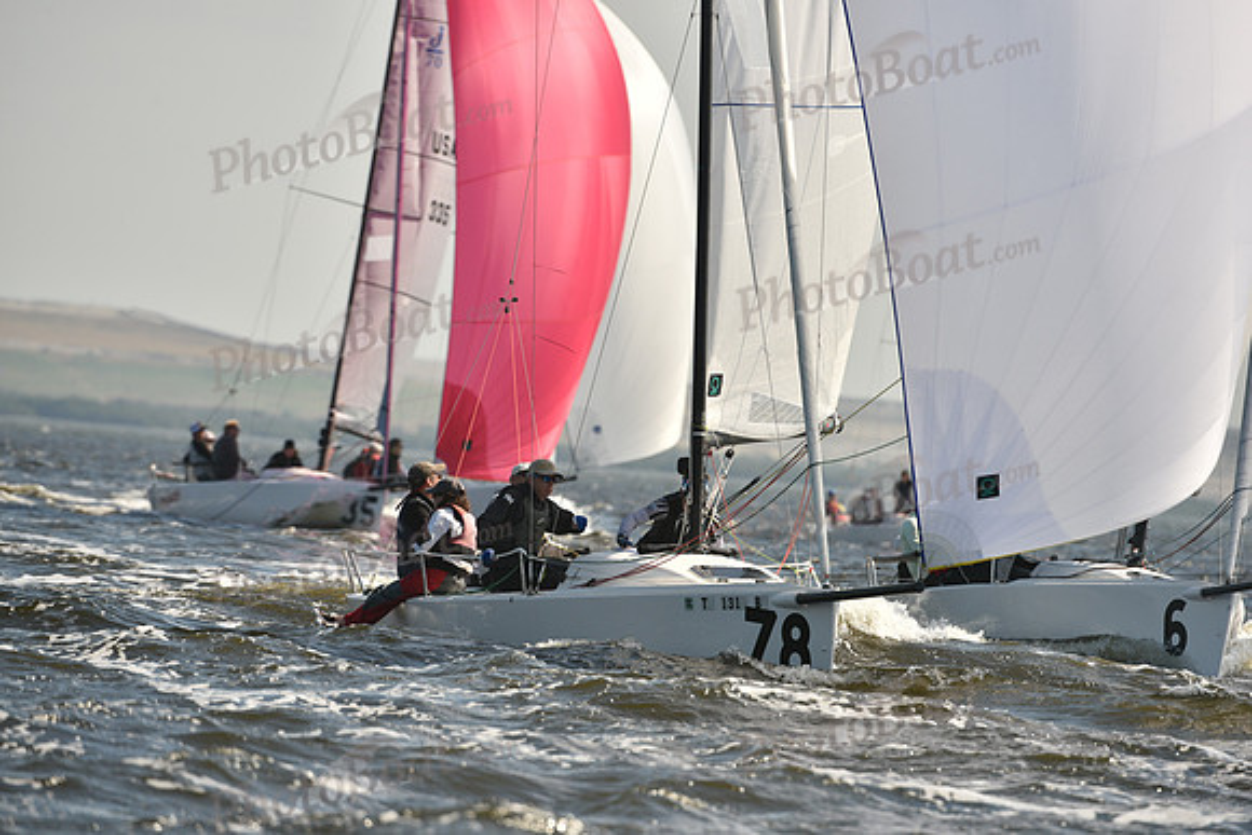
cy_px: 418
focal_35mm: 400
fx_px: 13914
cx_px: 626
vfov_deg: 3.4
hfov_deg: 5.2
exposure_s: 1/1250
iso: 250
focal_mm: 400
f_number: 7.1
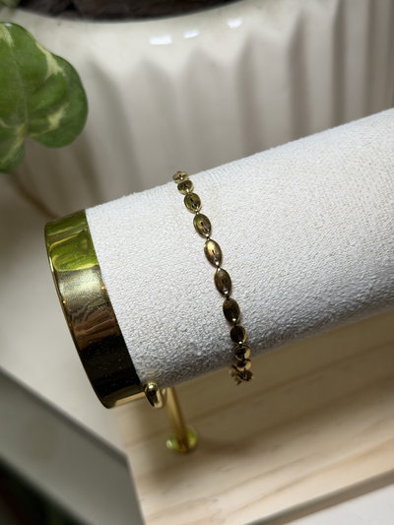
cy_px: 262
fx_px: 728
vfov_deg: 39.6
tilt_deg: -49.7
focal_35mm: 48
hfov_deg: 30.3
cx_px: 197
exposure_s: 1/152
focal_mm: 6.76
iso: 50
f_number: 1.78
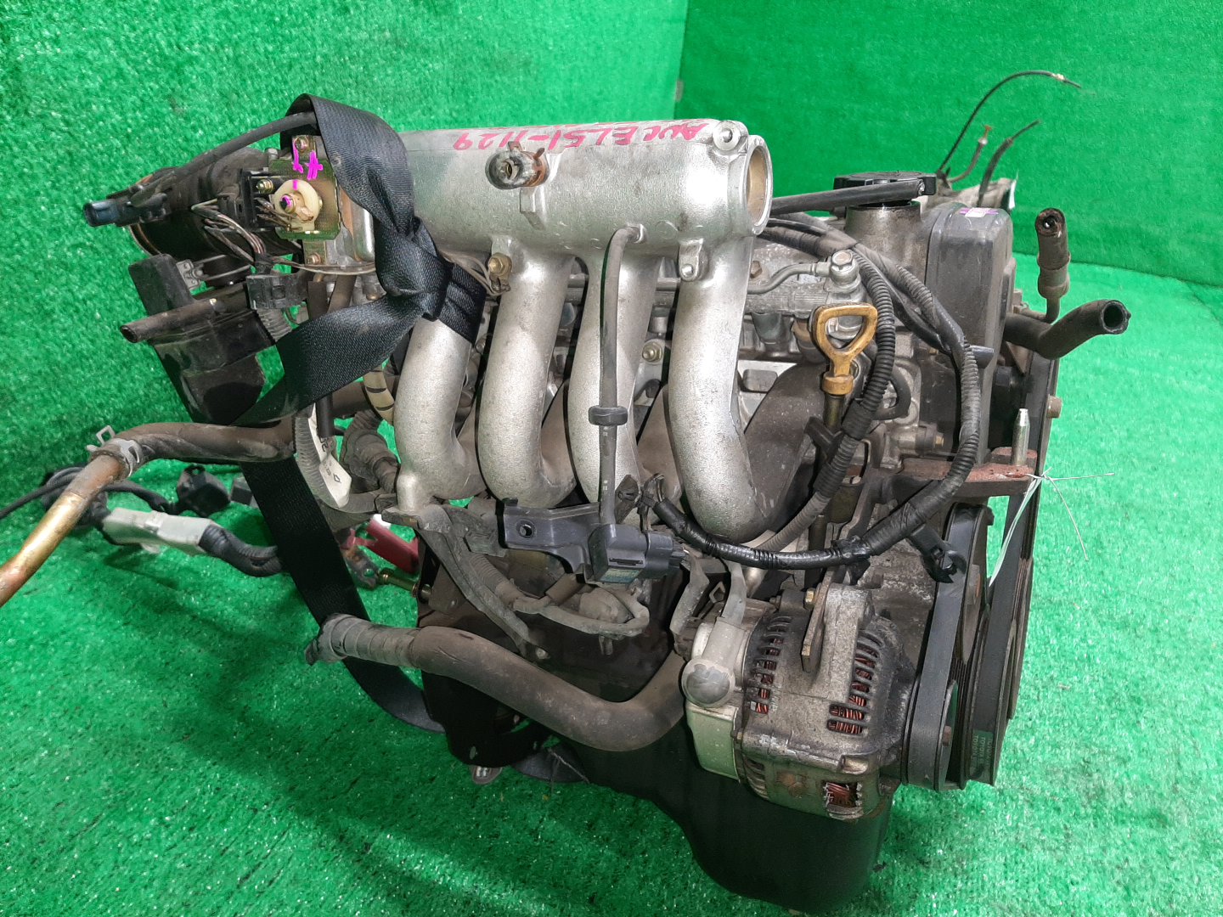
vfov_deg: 53.1
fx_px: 919
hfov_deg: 67.3
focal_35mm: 26
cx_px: 612
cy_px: 458
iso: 203
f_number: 1.7
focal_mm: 3.93
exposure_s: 1/33
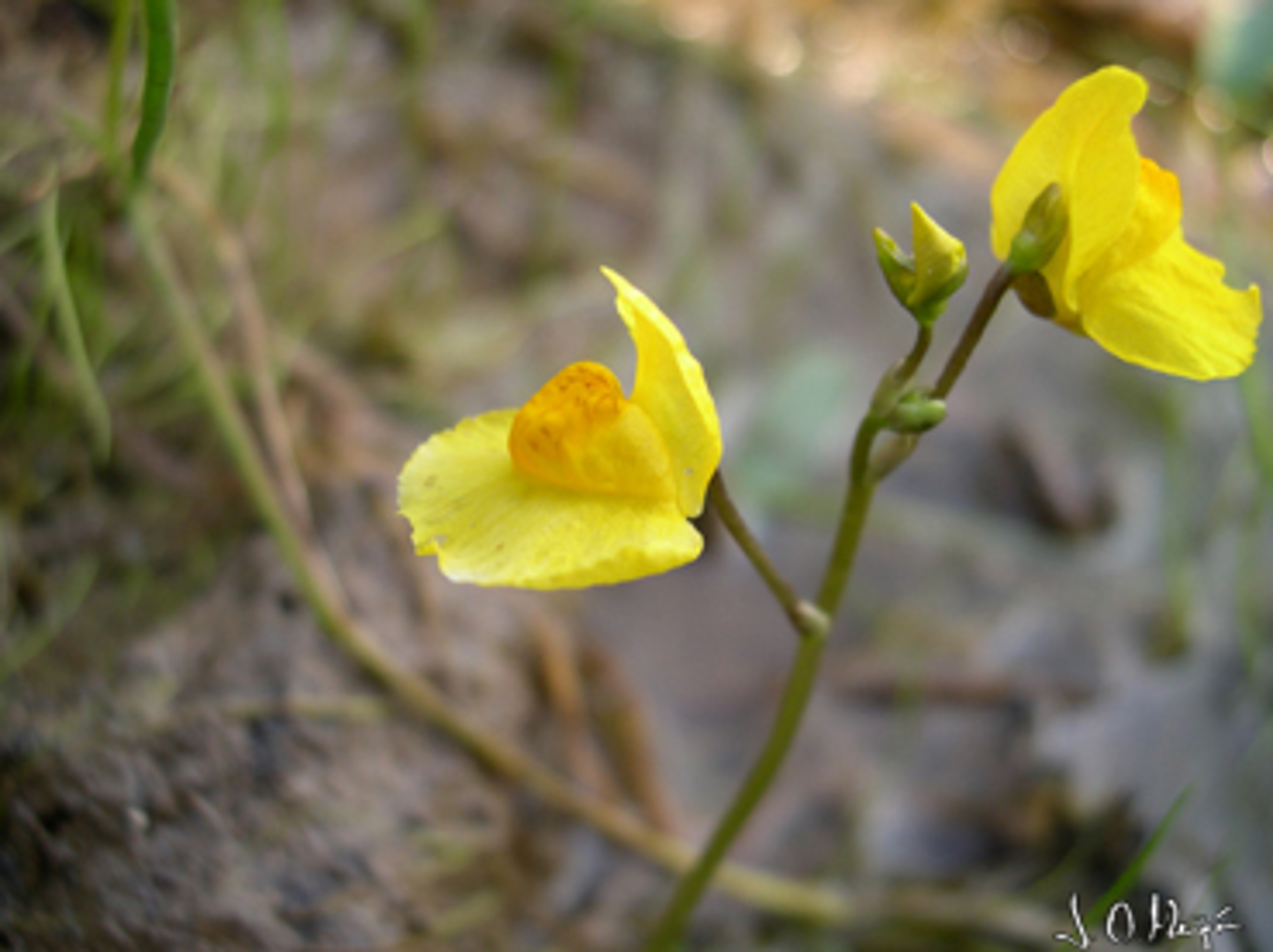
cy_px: 476
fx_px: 1396
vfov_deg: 37.7
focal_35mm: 38
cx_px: 636
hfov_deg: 49.0
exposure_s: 1/328
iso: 100
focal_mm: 8
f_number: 2.8
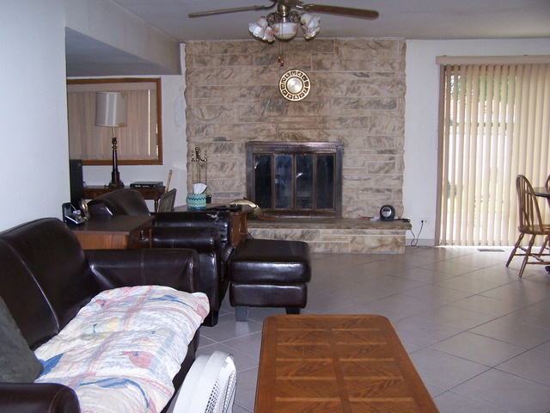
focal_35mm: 38
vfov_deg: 37.7
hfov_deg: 49.0
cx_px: 275
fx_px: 604
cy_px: 206
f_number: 2.8
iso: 140
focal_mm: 6.3
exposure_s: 1/60
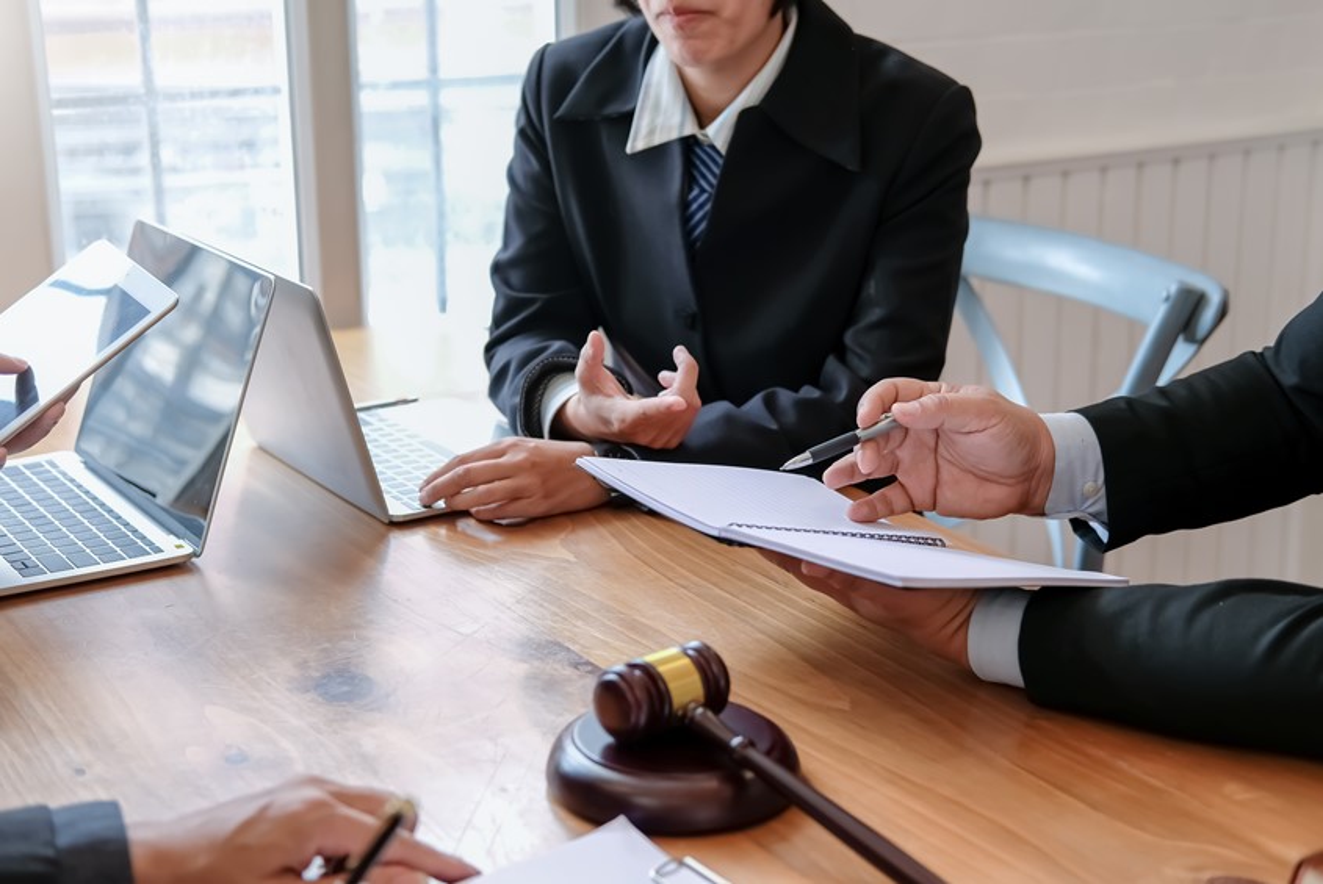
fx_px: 1949
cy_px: 442
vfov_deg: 25.6
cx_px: 662
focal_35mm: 53
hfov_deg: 37.5
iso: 400
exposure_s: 1/160
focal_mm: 35
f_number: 2.8
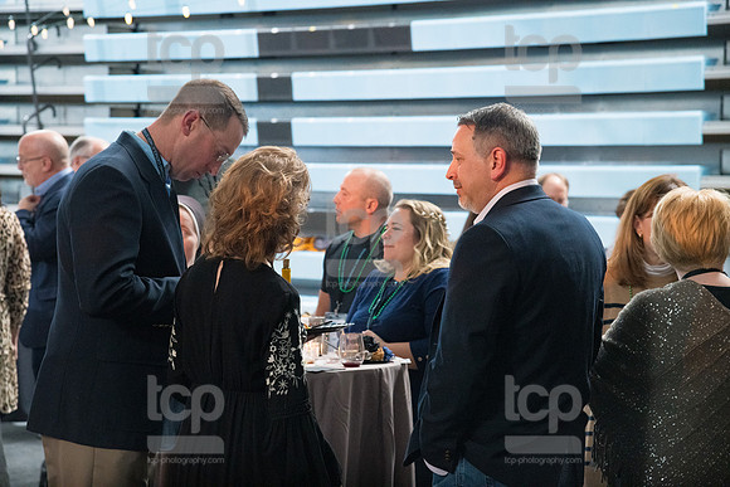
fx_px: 1744
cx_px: 365
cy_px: 244
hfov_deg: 23.6
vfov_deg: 15.9
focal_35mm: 86
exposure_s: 1/250
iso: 4000
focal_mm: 86
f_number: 5.6
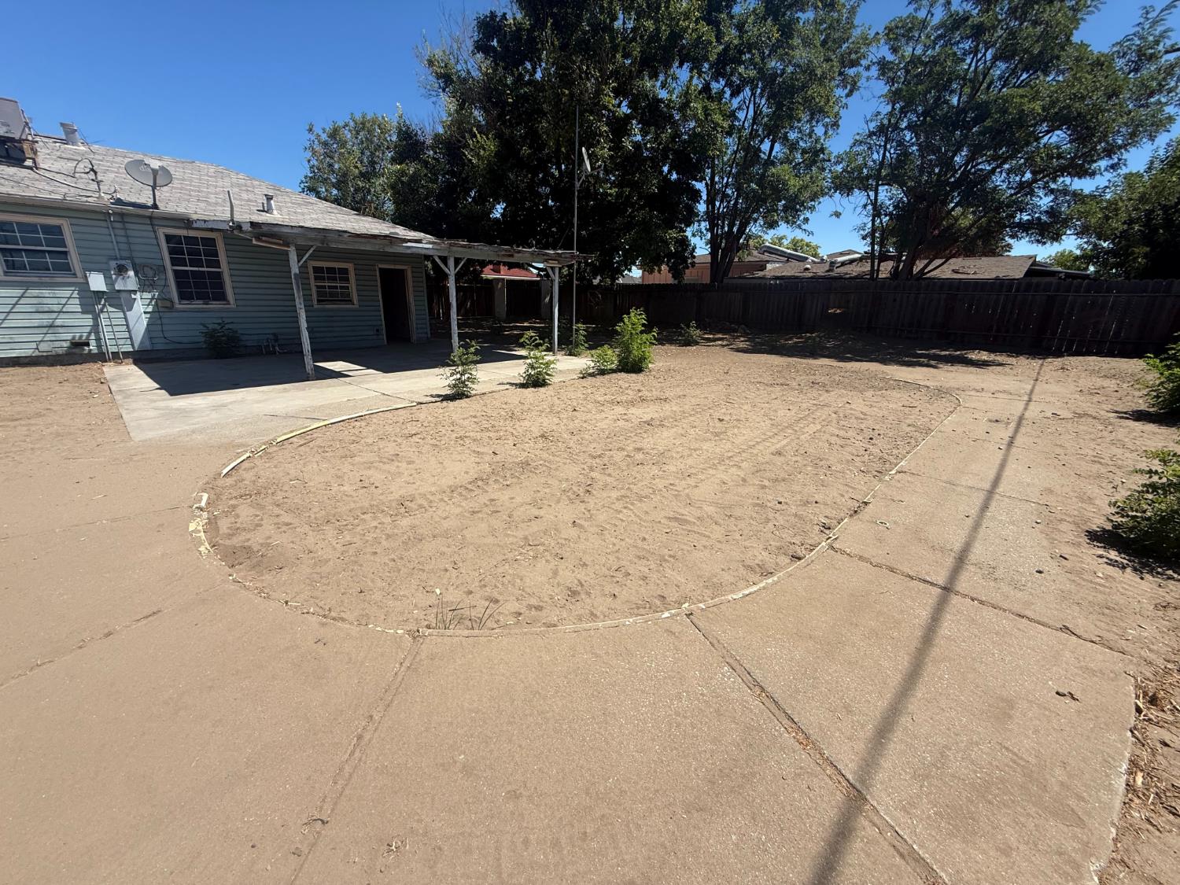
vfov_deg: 85.7
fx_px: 477
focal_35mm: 14
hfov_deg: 102.1
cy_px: 442
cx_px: 590
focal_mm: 2.22
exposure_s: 1/2320
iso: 50
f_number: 2.2
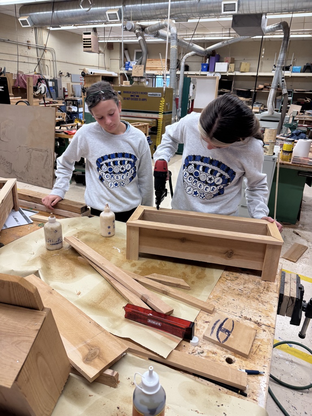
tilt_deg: -24.0
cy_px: 208
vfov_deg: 71.6
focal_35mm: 24
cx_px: 156
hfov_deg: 56.8
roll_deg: -0.8
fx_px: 288
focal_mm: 6.76
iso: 125
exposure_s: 1/120
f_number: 1.78
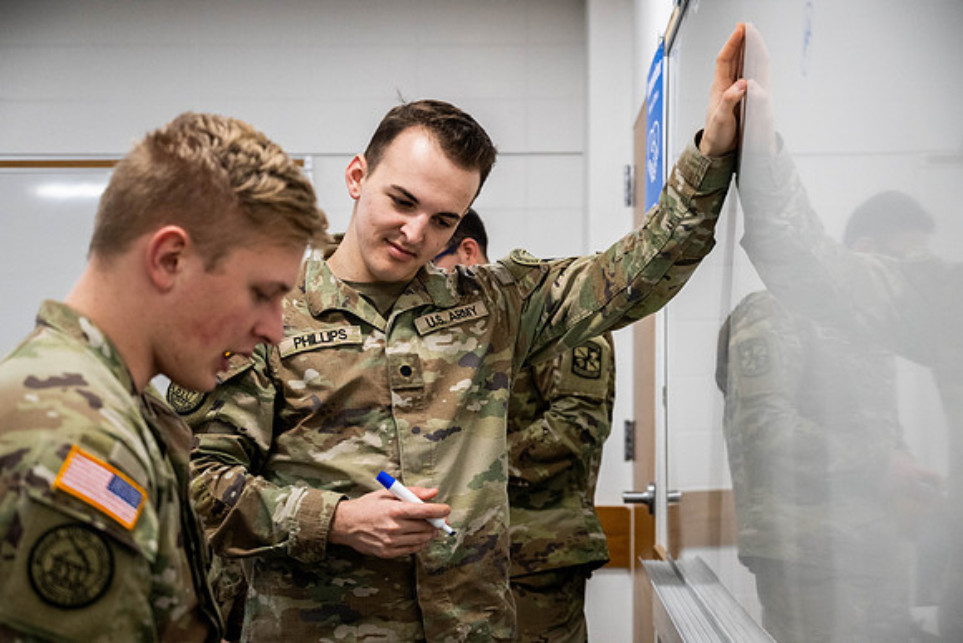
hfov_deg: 33.3
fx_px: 1608
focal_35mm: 60
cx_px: 482
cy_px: 322
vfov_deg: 22.6
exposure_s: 1/400
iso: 2500
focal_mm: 60
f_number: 4
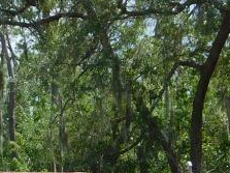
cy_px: 322
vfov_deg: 7.0
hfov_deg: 9.5
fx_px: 1375
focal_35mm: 207
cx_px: -20
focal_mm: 8
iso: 125
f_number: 3.7
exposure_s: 1/640
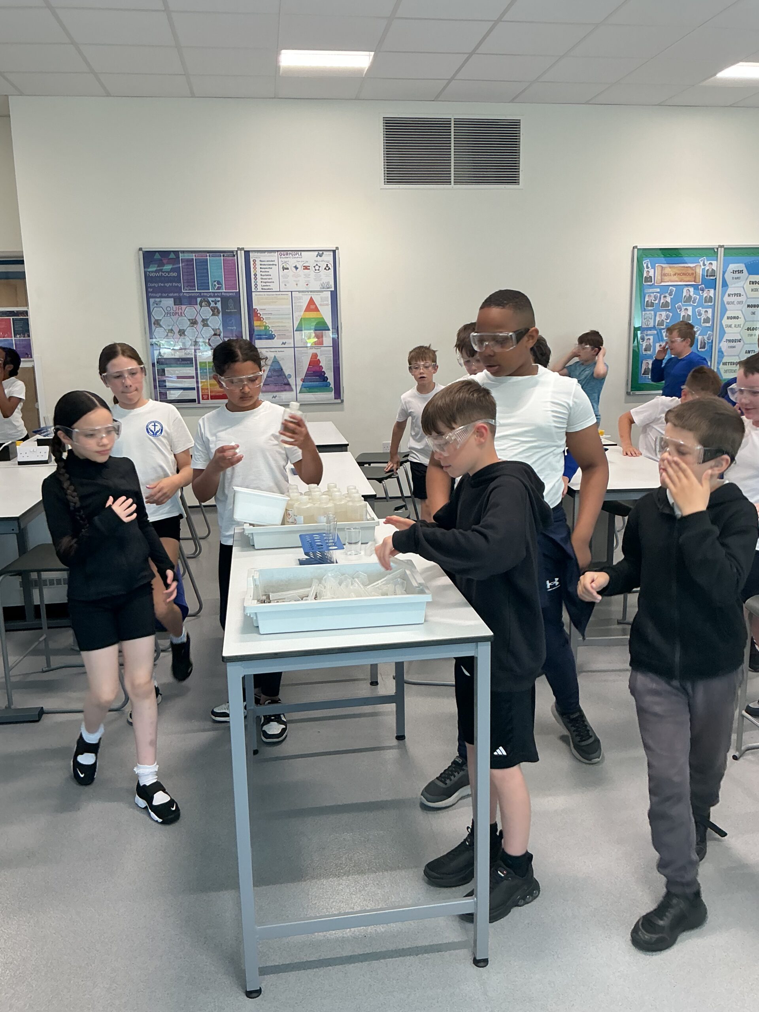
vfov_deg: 61.7
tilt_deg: -13.2
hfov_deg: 48.2
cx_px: 380
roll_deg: +1.3
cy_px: 506
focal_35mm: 29
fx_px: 848
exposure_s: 1/60
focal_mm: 3
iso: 40
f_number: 1.8
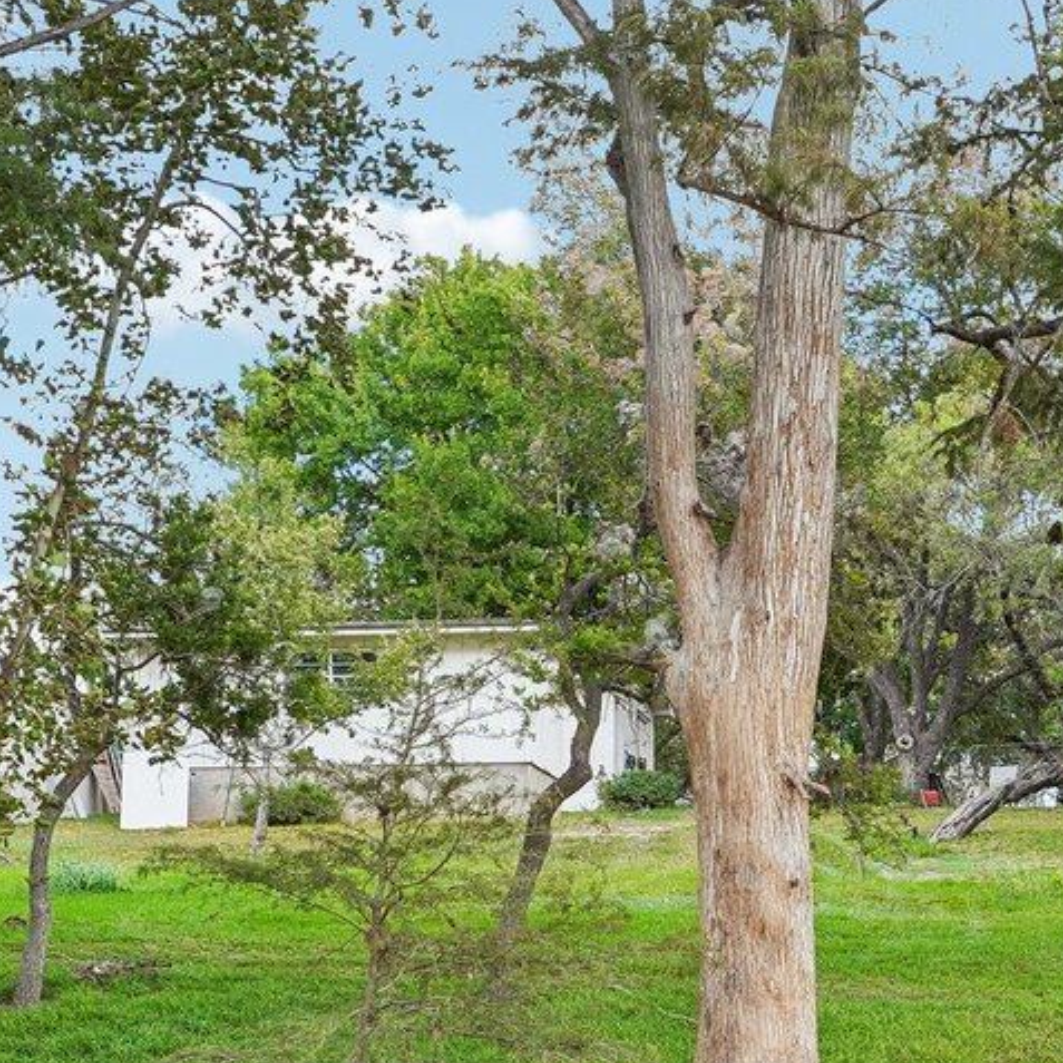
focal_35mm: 101
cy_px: 1116
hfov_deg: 17.2
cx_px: 753
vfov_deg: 16.8
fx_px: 3509
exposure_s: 1/60
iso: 100
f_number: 8
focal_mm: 35
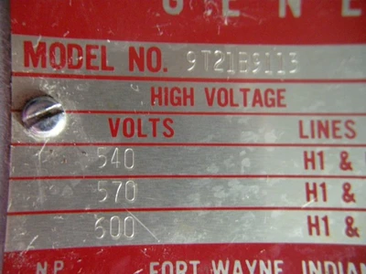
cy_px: 137
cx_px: 183
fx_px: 370
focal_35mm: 35
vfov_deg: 40.7
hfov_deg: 52.6
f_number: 2.7
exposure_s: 1/8
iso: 752
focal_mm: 7.5
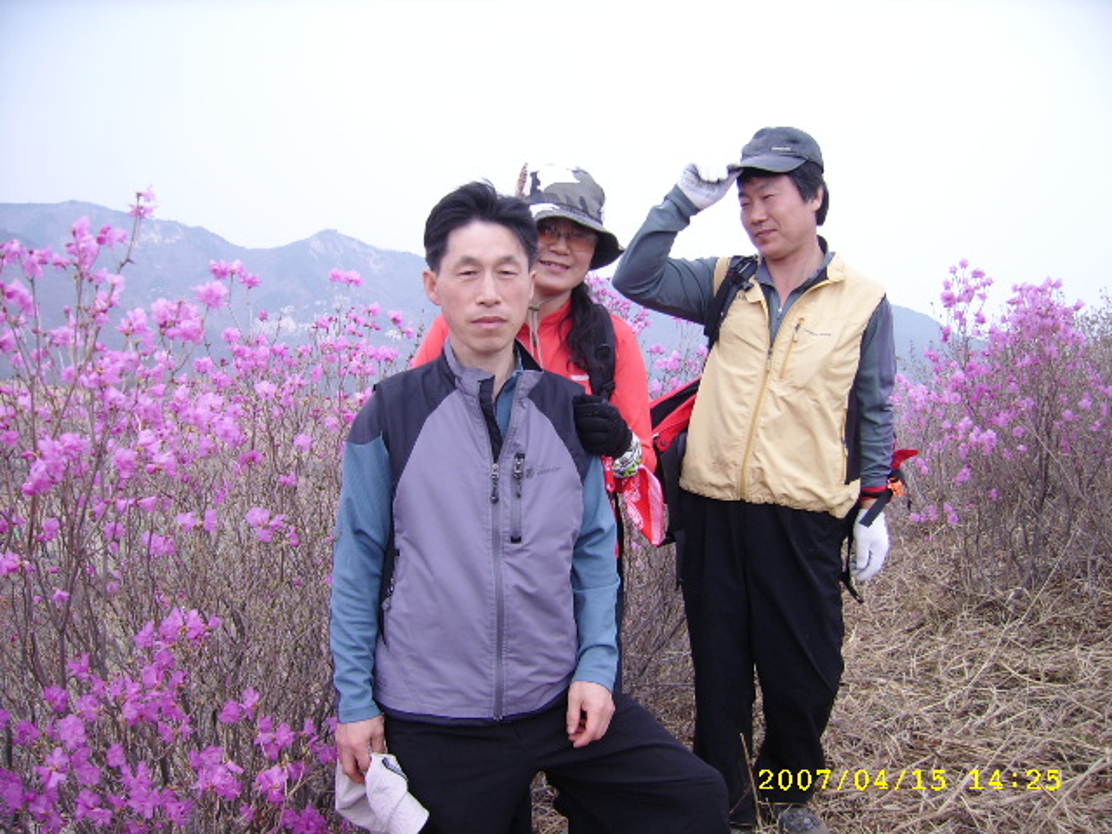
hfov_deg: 52.6
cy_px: 417
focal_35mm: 35
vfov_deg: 40.7
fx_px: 1124
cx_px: 556
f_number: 2.8
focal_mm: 5.95
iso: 50
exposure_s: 1/420
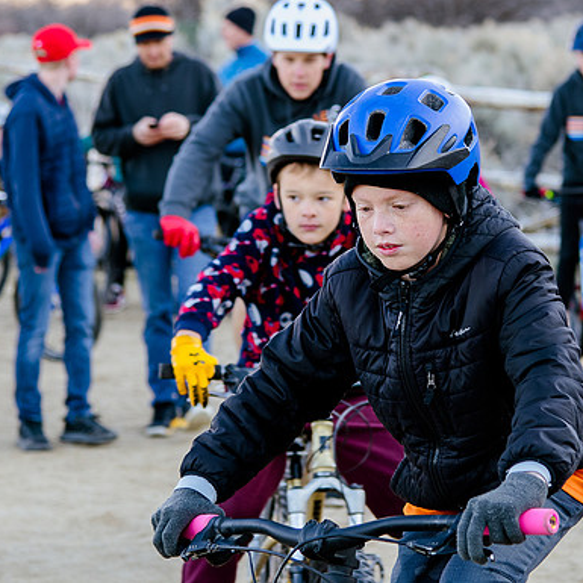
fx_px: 3087
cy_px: 259
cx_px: 385
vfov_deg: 10.8
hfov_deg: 10.8
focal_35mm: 162
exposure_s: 1/200
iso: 400
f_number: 4.5
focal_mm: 75
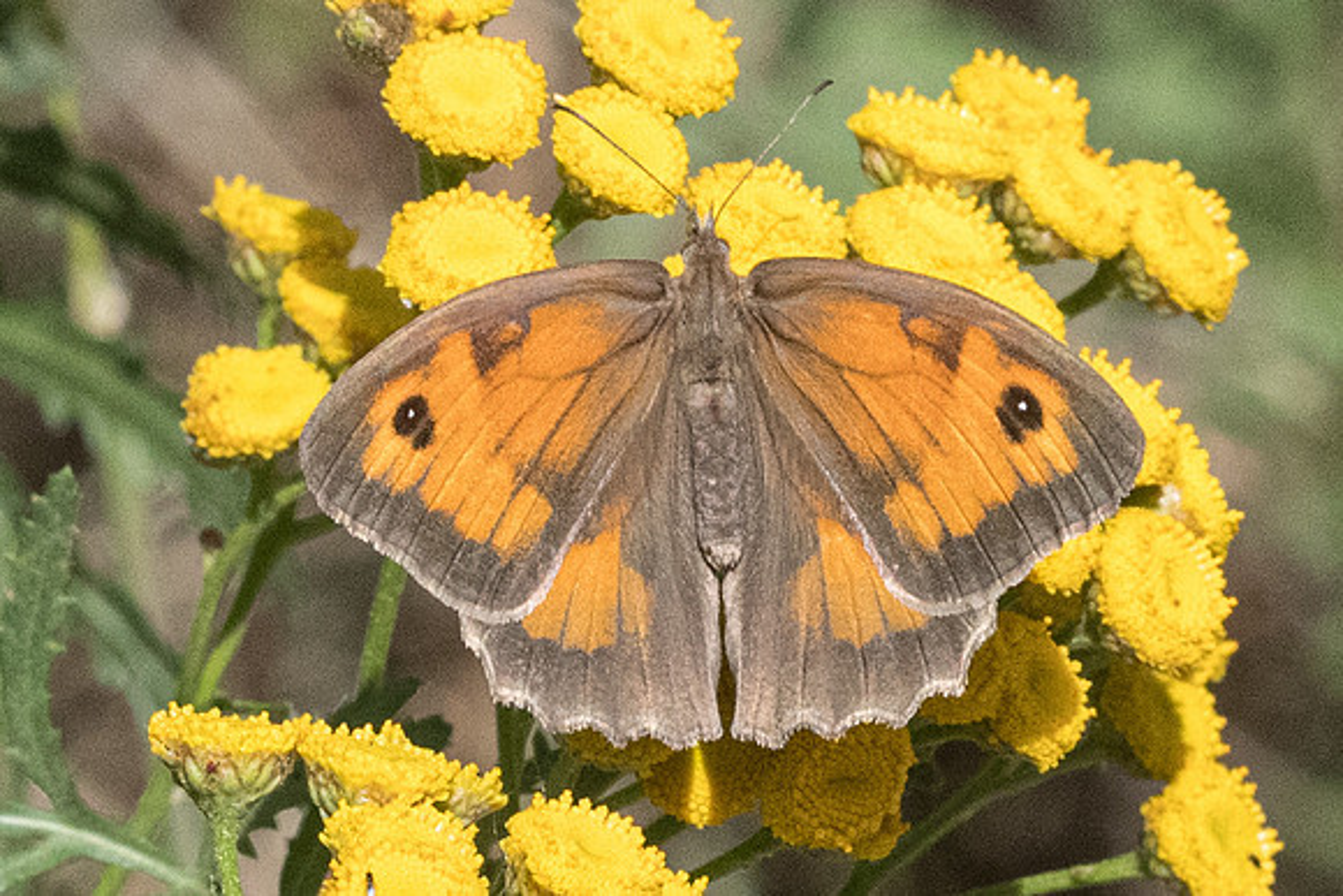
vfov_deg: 1.4
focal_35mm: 955
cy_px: 534
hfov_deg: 2.2
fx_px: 35637
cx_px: 671
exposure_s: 1/1600
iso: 1250
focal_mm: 150
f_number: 13
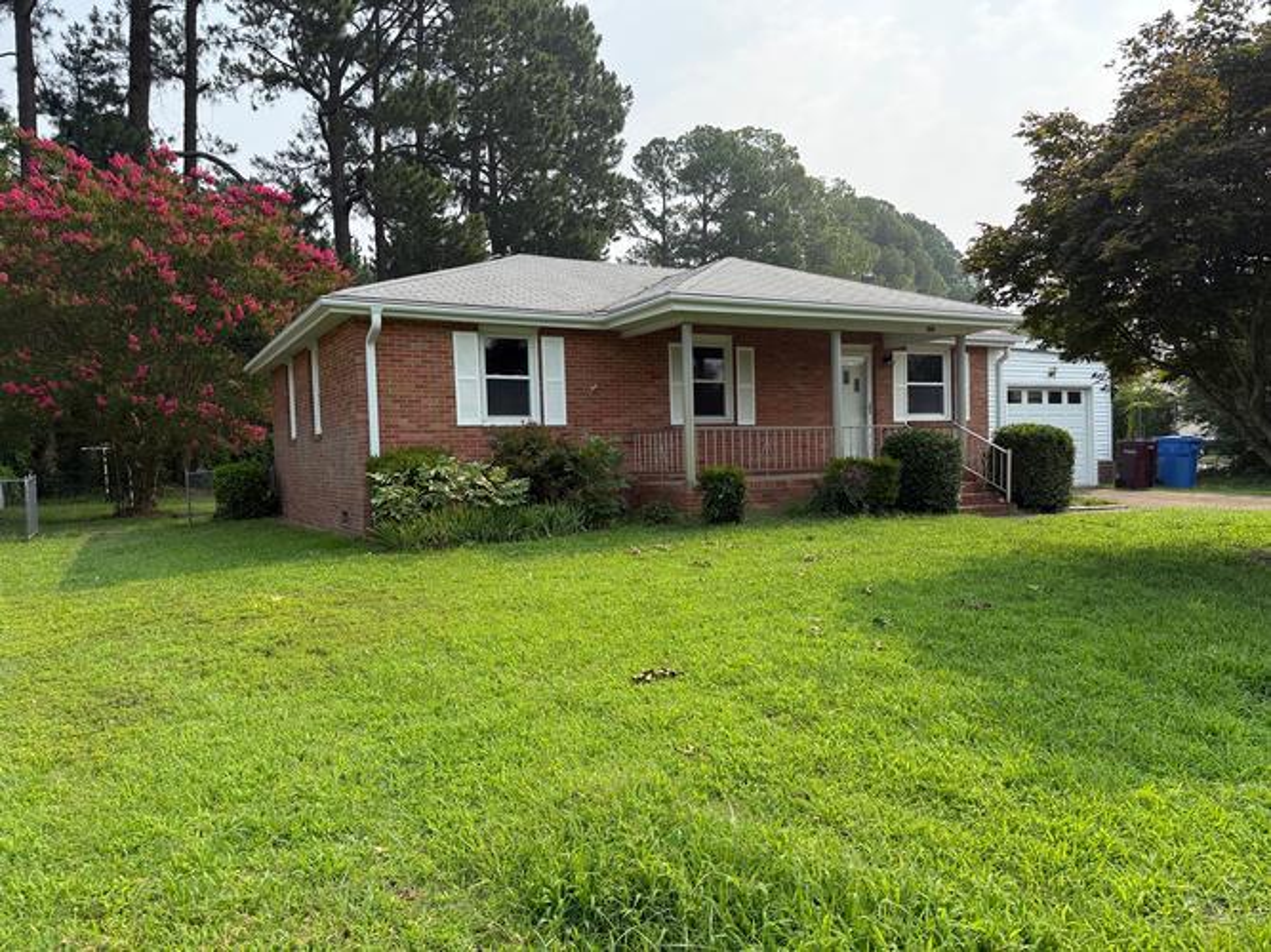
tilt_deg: -1.1
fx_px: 881
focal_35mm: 24
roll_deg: +1.3
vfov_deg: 56.8
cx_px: 636
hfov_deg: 71.6
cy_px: 476
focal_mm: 6.76
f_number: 1.78
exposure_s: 1/3021
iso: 100
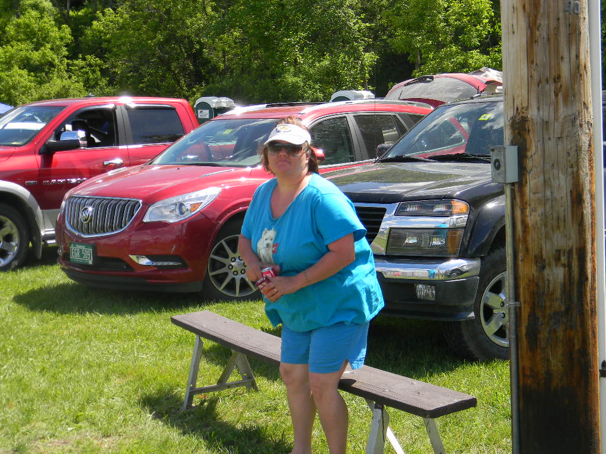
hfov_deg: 34.3
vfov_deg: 26.1
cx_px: 303
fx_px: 980
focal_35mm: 56
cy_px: 227
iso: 80
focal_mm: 10.1
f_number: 4.1
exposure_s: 1/336
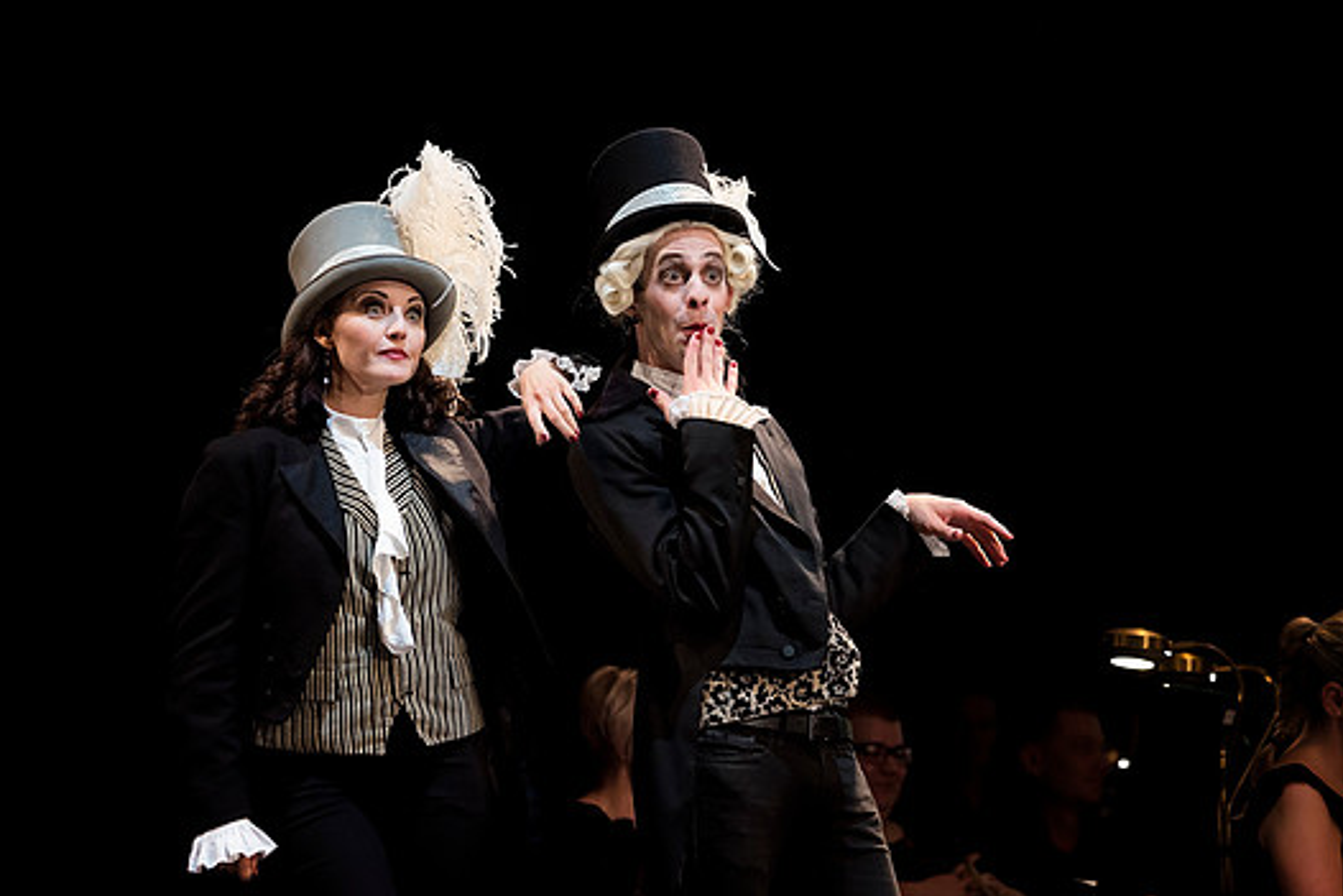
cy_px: 433
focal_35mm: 149
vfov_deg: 9.2
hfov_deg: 13.8
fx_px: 5560
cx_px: 715
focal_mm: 135
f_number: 4
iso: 1600
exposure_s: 1/200
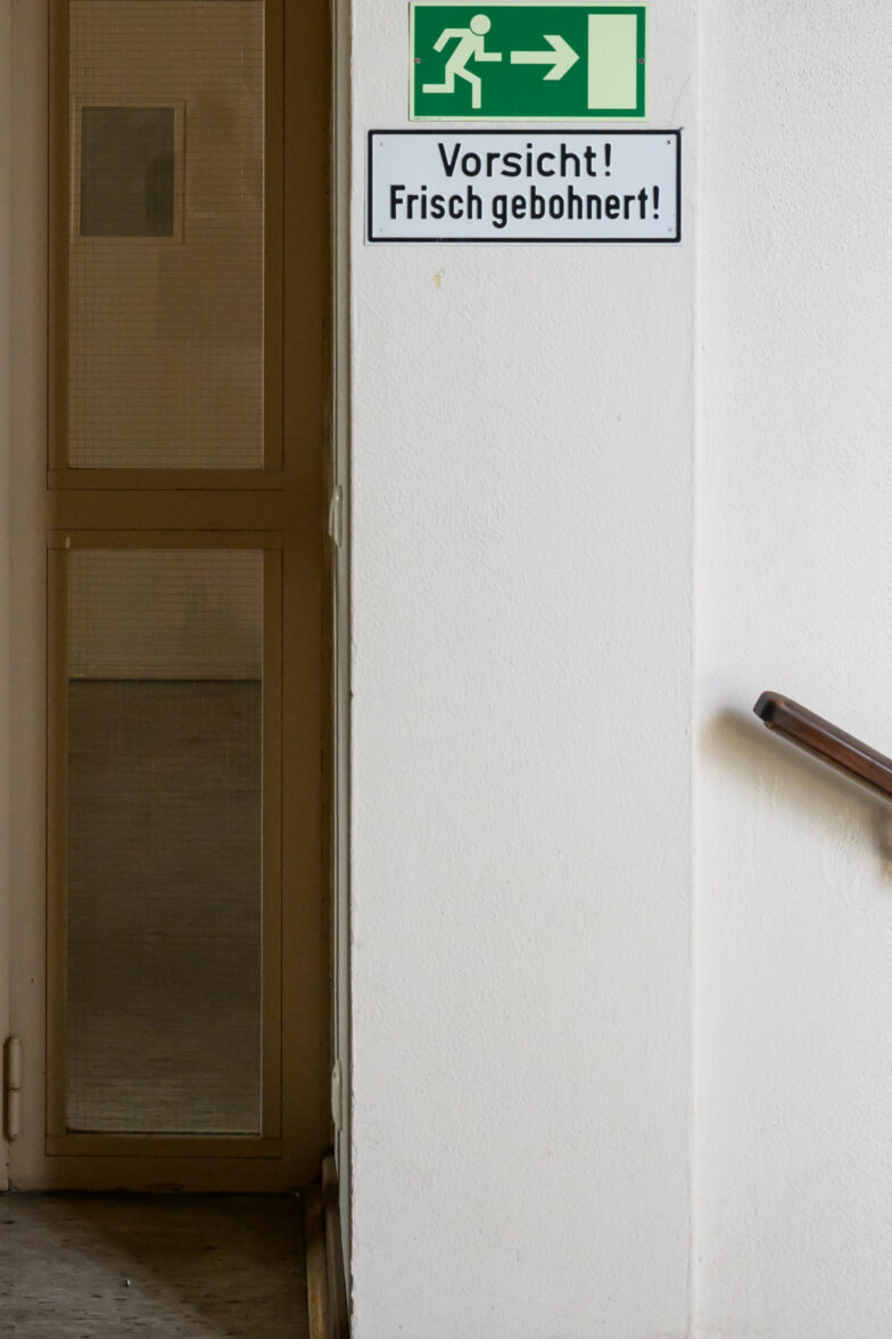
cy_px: 110
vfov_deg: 26.4
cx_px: 161
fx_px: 2750
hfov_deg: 18.2
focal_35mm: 74
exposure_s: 1/100
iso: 3200
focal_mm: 34
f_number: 6.3
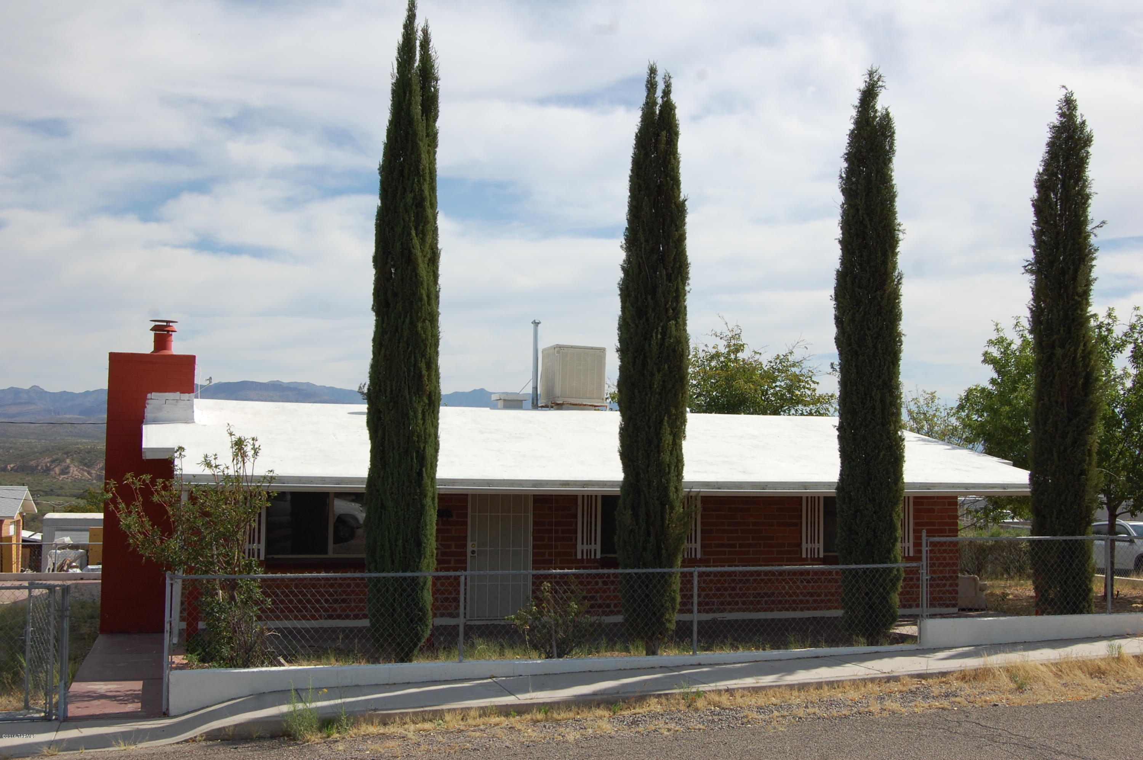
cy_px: 380
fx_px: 1332
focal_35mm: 42
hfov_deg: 46.4
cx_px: 572
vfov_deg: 31.8
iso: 200
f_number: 10
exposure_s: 1/400
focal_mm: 28
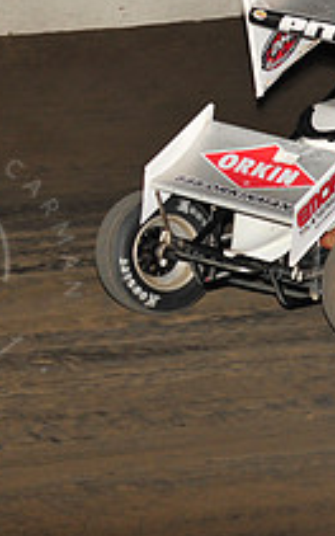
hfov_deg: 5.8
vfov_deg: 9.3
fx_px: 3270
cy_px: 51
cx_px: -74
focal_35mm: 224
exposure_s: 1/320
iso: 800
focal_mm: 80
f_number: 6.3
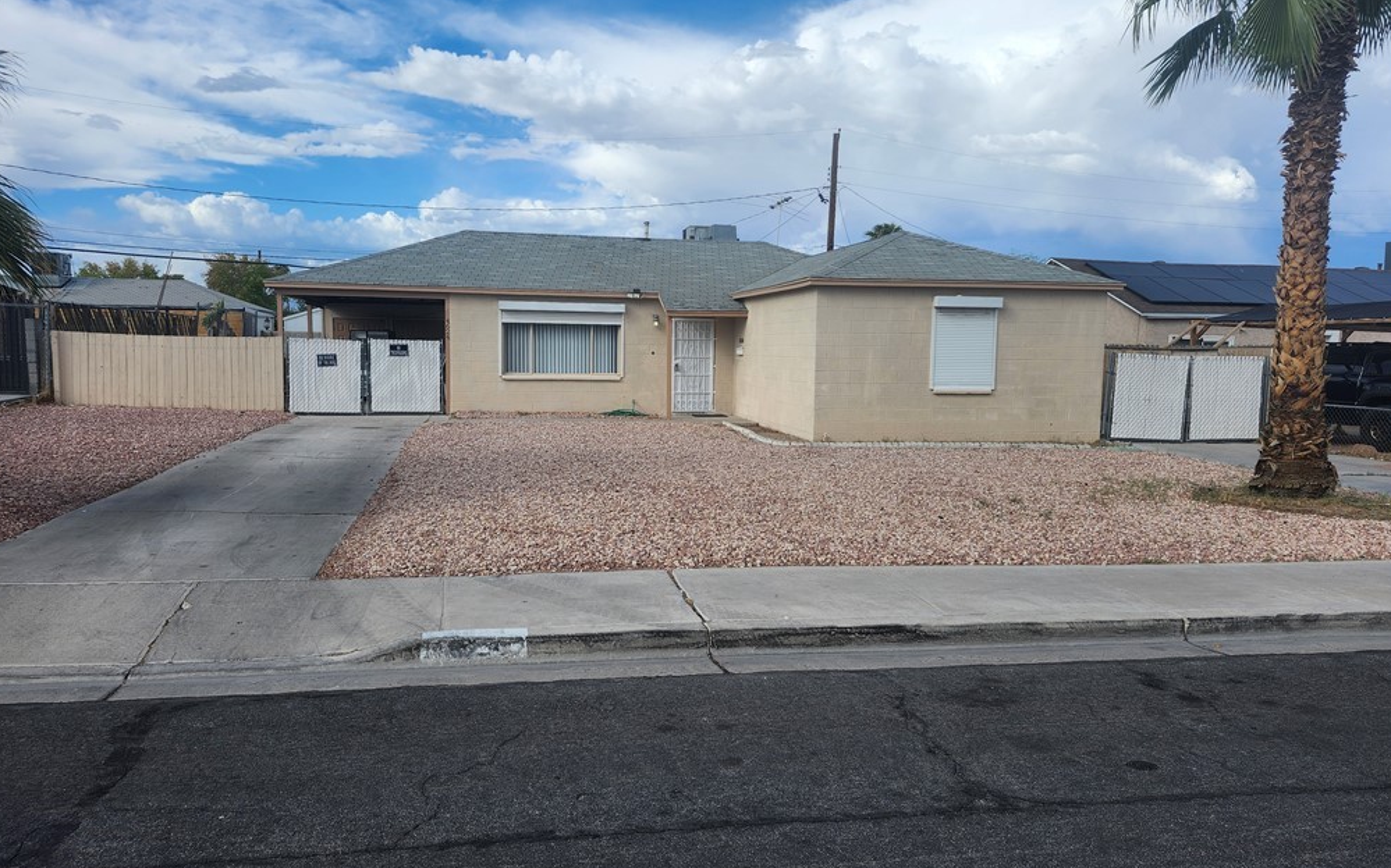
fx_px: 948
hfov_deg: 72.6
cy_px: 442
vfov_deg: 49.3
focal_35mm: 25
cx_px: 698
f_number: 1.8
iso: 25
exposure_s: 1/1641
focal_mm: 5.54
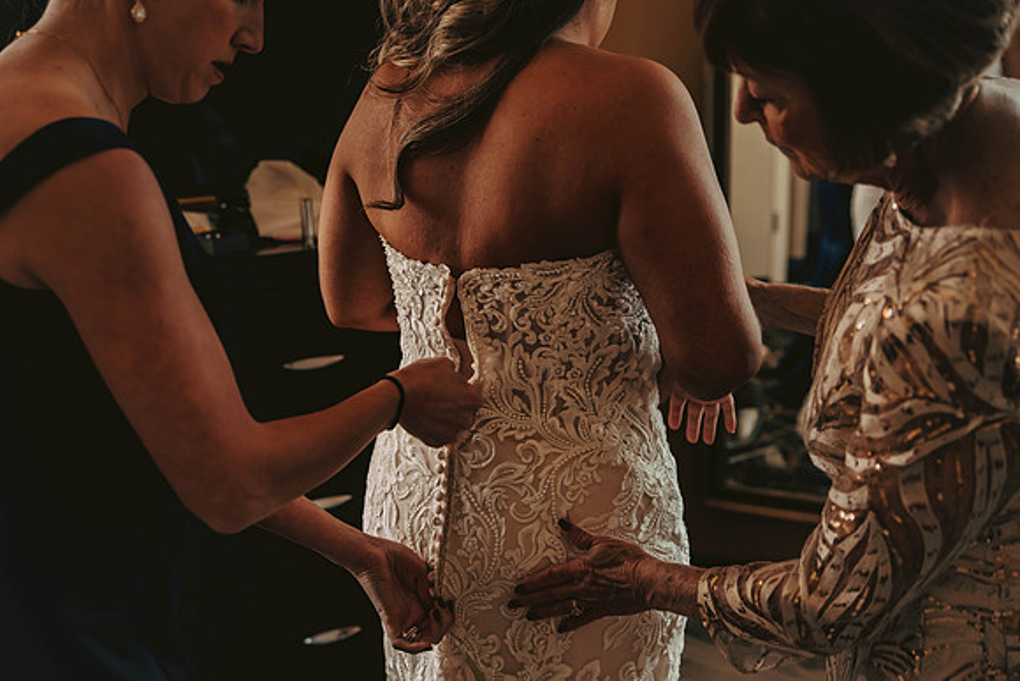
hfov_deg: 41.1
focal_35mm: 48
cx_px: 510
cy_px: 340
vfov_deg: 28.1
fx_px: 1360
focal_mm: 48
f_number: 3.5
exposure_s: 1/100
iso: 800
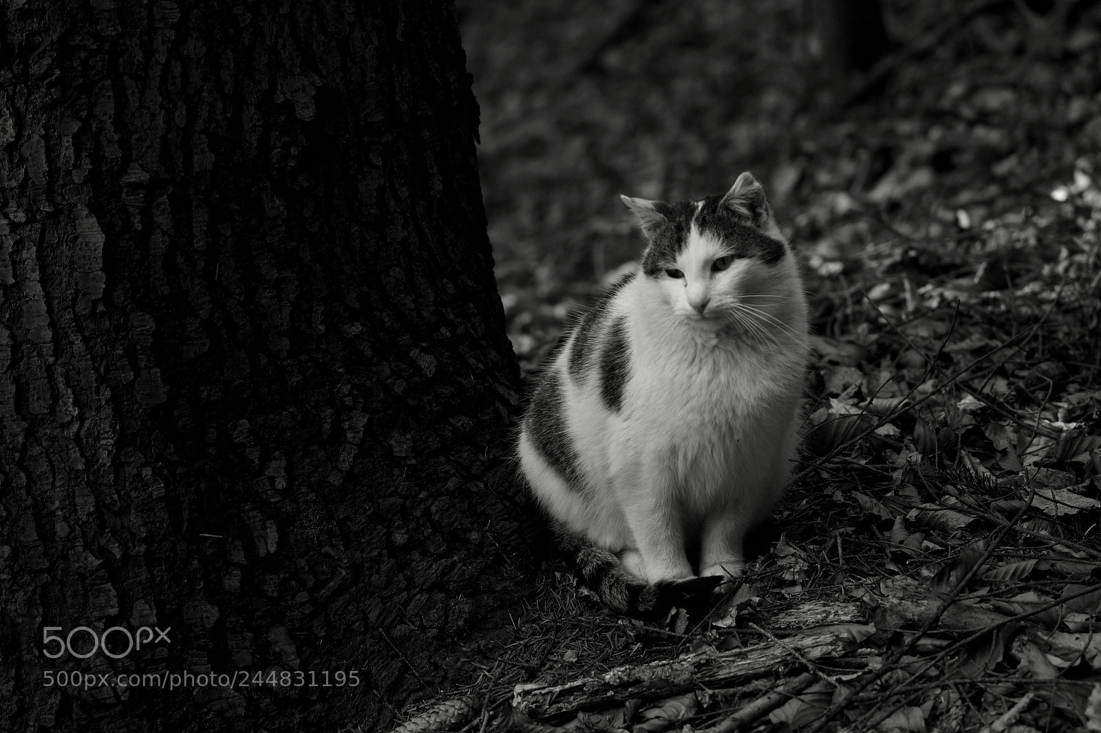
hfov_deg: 13.0
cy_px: 366
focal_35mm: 158
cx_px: 550
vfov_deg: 8.7
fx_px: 4814
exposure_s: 1/100
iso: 100
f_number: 4.5
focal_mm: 105
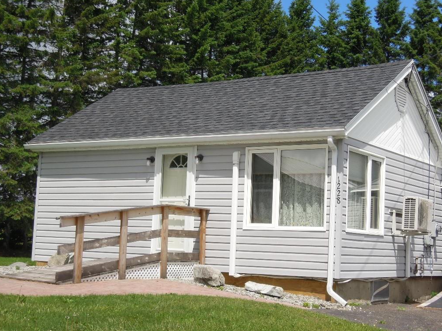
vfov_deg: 23.3
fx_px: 804
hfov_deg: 30.7
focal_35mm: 63
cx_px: 220
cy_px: 164
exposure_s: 1/1250
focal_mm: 11.1
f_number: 4.7
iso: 160
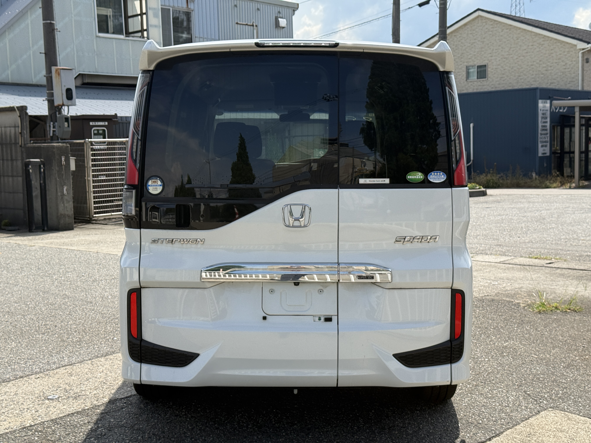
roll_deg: +1.5
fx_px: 820
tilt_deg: -5.2
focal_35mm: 48
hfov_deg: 39.7
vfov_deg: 30.3
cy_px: 222
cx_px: 296
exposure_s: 1/4878
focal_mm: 6.76
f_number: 1.78
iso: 100
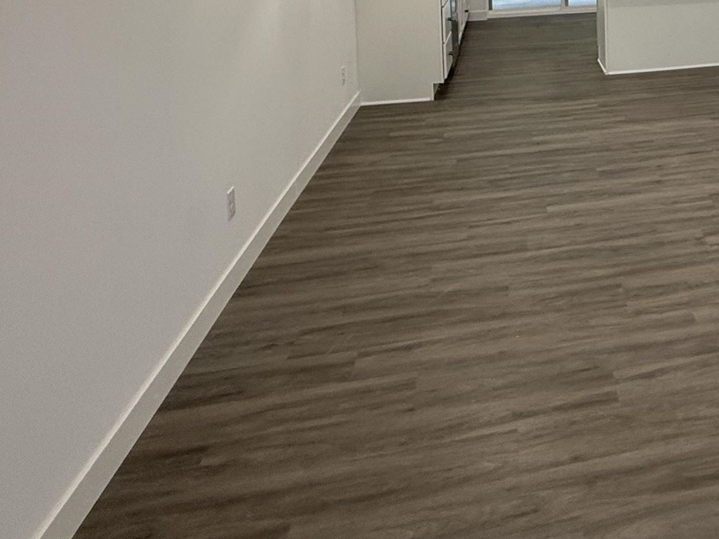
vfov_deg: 33.8
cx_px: 707
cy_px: -69
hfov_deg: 44.3
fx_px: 748
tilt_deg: -3.0
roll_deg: +1.5
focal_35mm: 36
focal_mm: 2.22
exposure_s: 1/120
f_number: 2.2
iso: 160
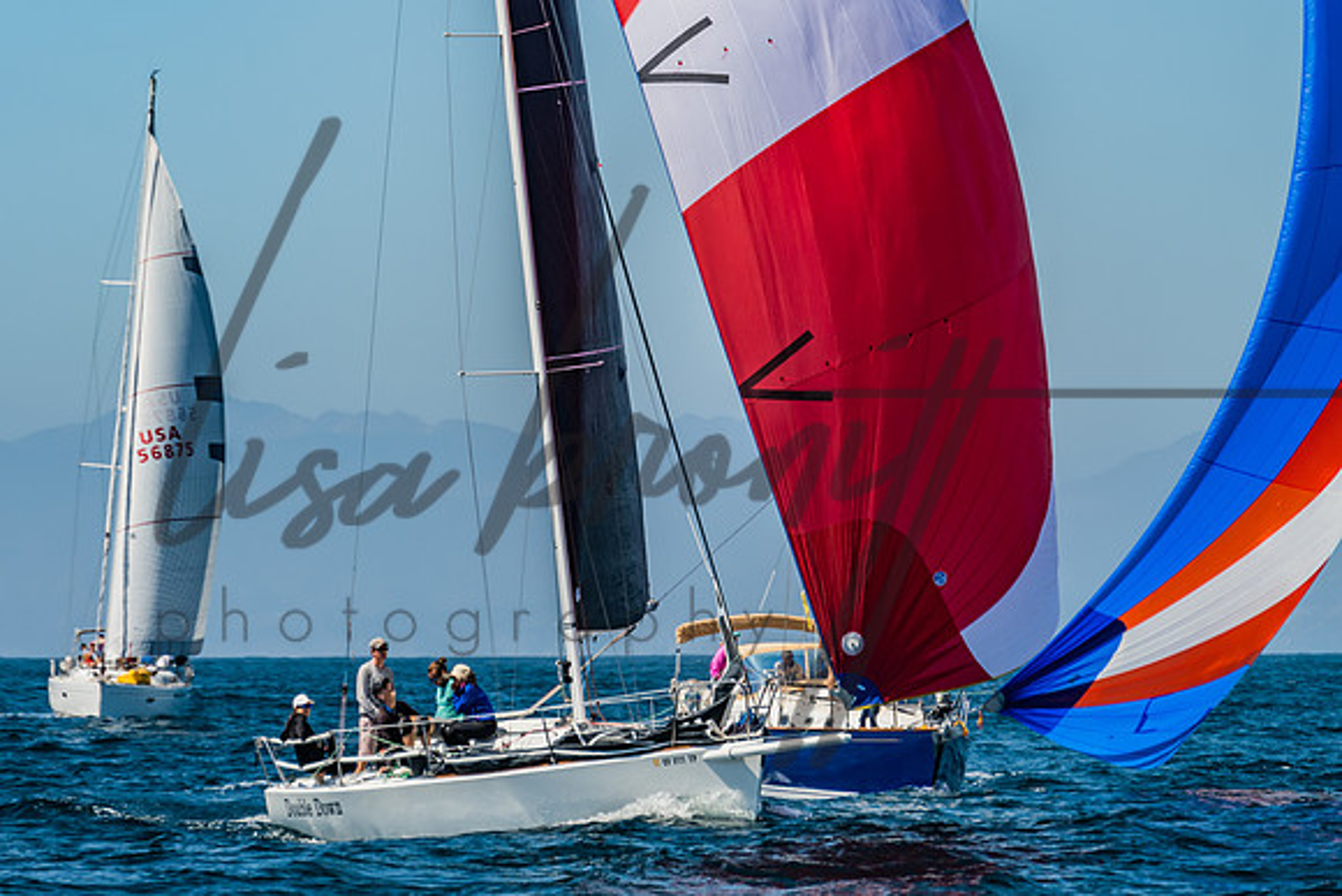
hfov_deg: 8.3
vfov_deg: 5.5
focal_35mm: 249
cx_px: 669
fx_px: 9280
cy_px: 186
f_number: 6.3
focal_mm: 155
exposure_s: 1/400
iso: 160
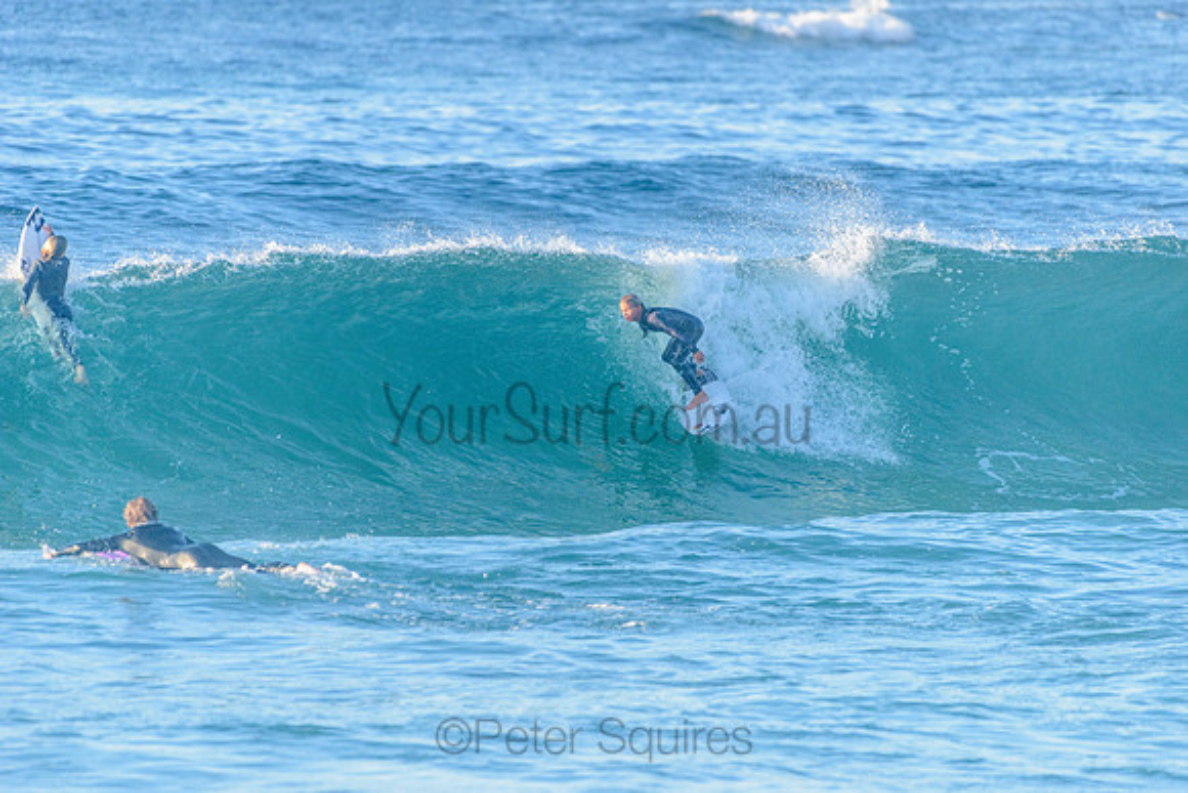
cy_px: 396
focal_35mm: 500
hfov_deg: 4.1
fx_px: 16503
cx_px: 594
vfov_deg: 2.8
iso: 800
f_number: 5.6
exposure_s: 1/2000
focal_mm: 500
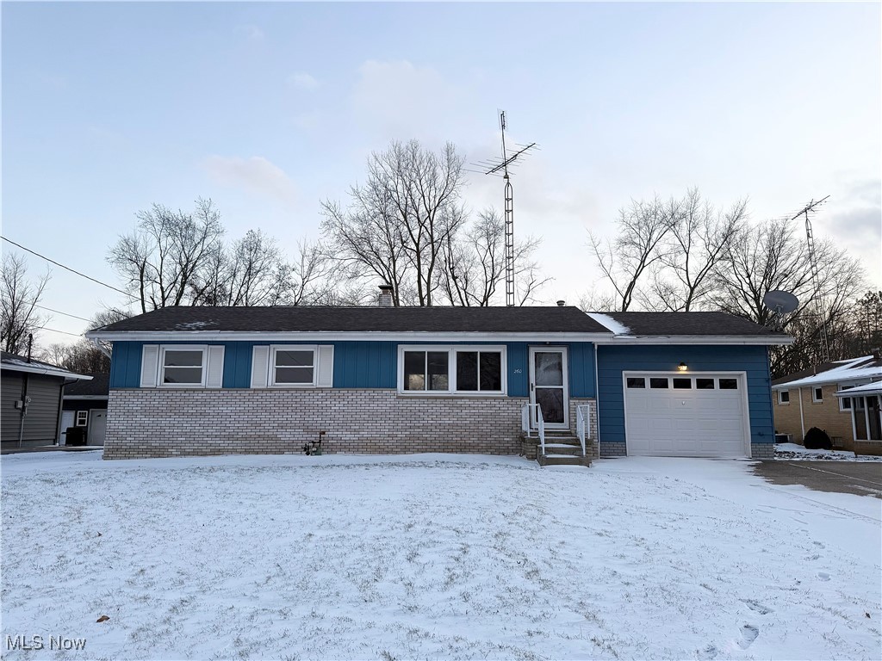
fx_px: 612
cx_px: 441
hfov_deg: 71.6
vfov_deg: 56.8
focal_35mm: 24
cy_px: 330
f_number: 1.78
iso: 64
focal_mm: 6.76
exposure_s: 1/200
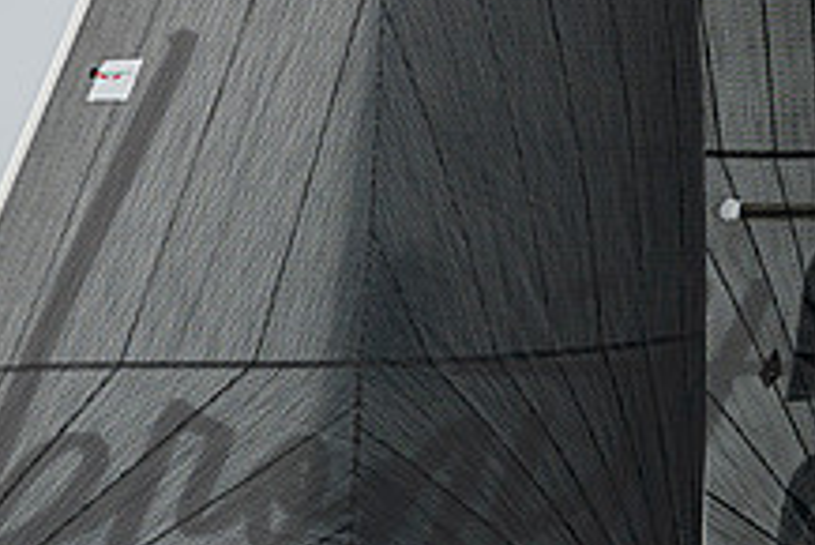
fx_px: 20252
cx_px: 245
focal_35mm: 894
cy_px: 587
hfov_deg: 2.3
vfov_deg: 1.5
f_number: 5.6
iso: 250
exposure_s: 1/2000
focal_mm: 280
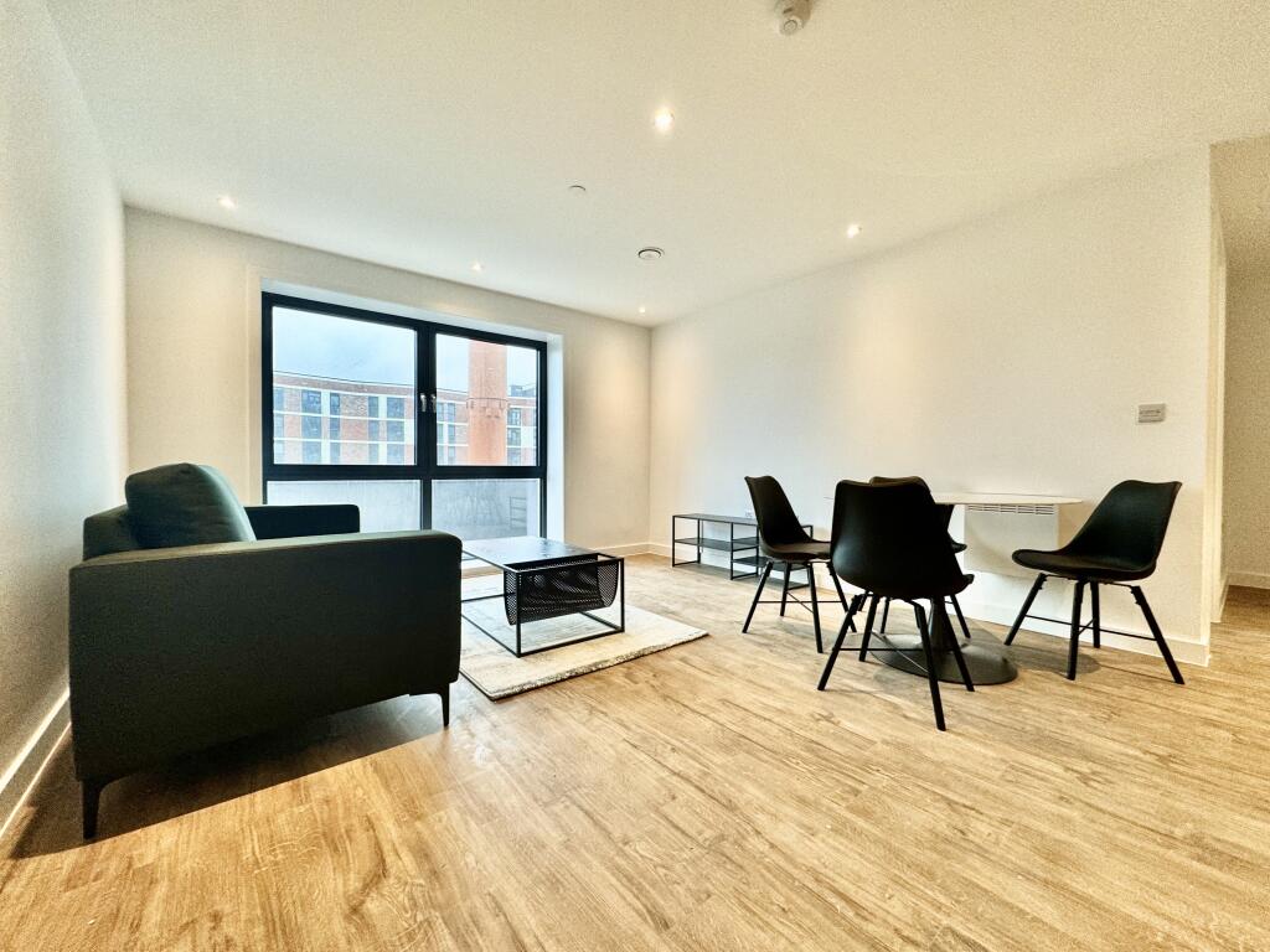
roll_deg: +0.5
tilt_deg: -1.1
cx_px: 635
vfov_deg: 85.7
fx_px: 514
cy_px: 476
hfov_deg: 102.1
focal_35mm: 14
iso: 125
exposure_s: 1/100
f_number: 2.2
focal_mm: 2.22
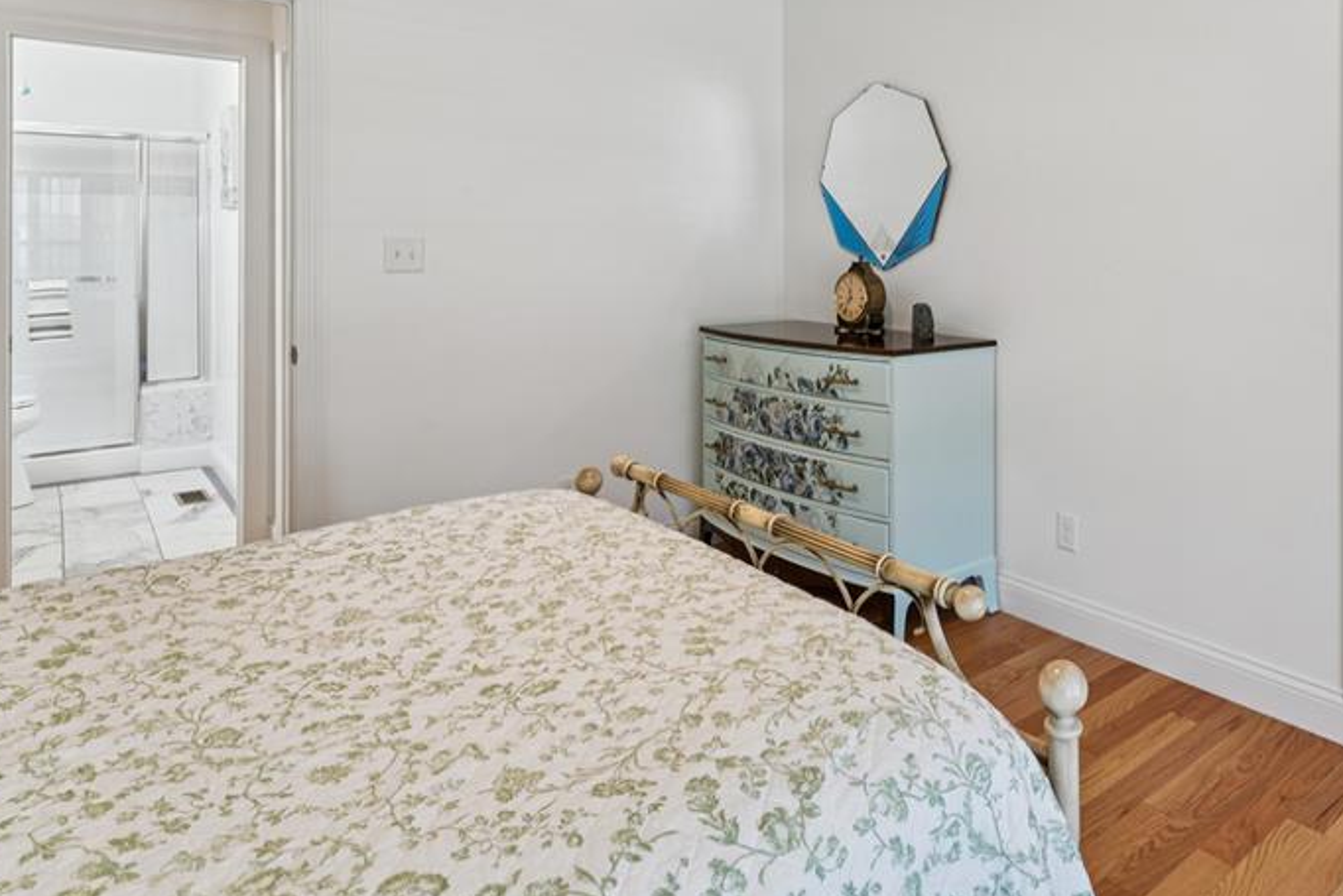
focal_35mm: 24
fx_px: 901
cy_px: 254
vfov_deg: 51.2
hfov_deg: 71.4
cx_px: 884
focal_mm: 16.1
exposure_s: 1/2
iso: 200
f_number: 13
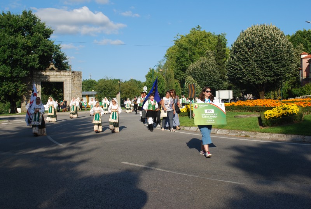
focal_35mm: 39
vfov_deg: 34.4
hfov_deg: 49.5
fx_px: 338
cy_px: 104
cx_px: 156
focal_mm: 26
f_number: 8
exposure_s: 1/250
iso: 100
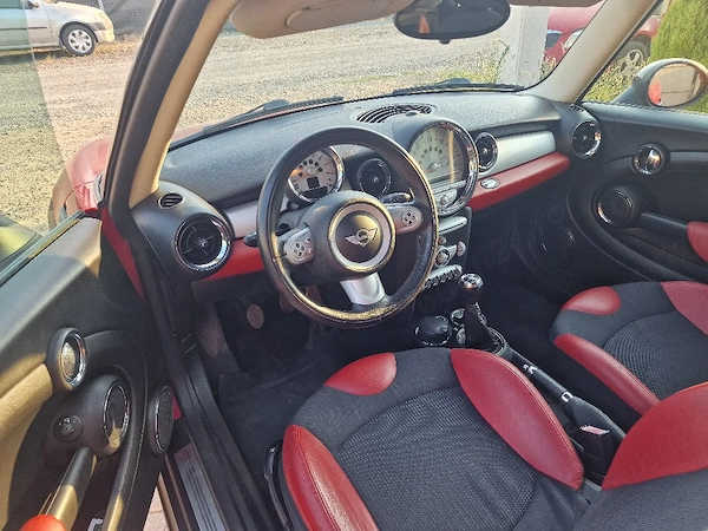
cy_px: 266
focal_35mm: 23
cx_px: 354
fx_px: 470
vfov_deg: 58.9
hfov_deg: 73.9
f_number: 1.8
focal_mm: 6.4
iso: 64
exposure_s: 1/182
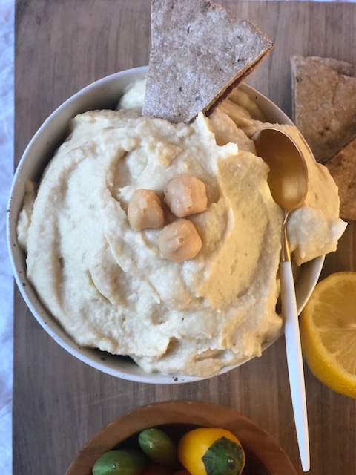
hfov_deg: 25.7
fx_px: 782
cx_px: 178
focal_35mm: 57
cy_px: 238
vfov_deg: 33.8
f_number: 2.8
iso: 80
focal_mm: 6.6
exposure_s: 1/30
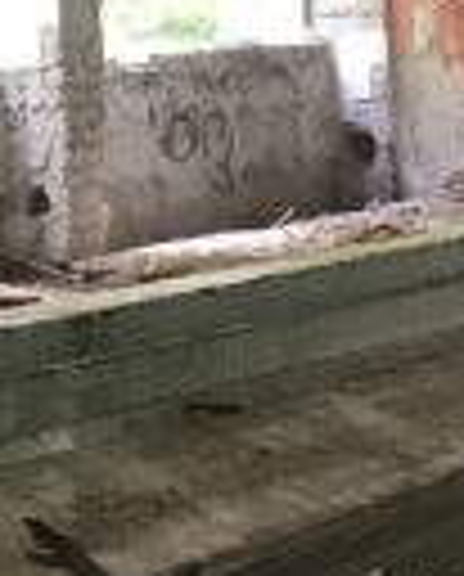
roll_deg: +1.9
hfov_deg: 6.3
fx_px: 3729
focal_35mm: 218
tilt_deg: -2.2
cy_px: 198
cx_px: 1550
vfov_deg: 8.8
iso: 50
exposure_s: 1/17
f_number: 1.8
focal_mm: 3.99
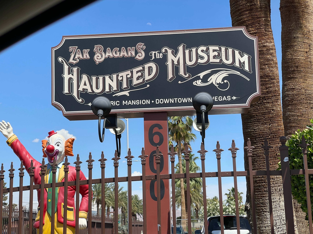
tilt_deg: +10.3
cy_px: 117
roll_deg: +0.9
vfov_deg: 22.9
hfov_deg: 30.3
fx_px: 579
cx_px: 156
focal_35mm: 64
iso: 20
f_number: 2.2
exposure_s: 1/1167
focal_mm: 7.5
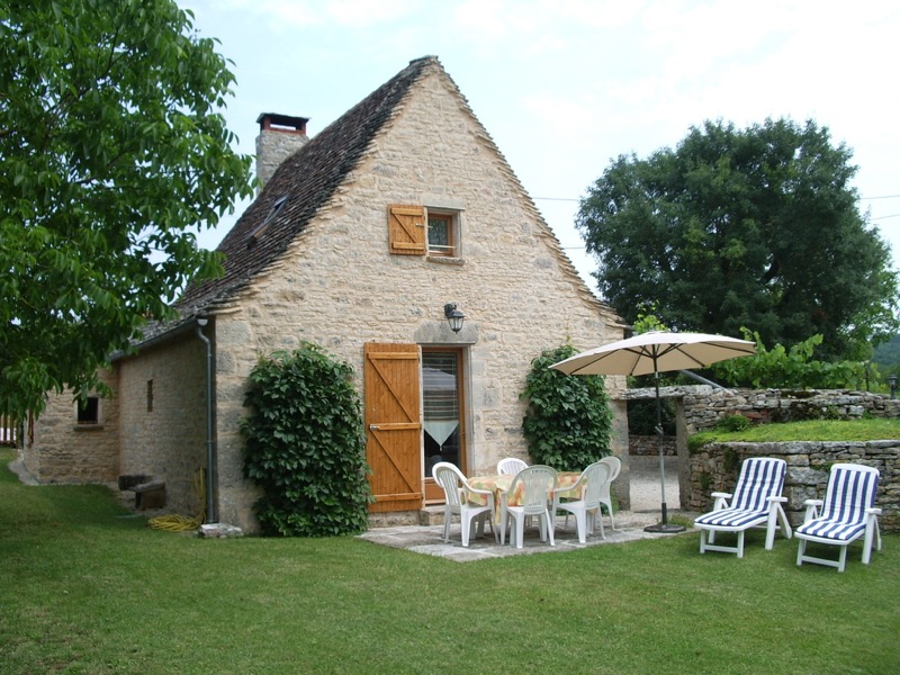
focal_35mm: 35
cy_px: 338
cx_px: 450
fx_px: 910
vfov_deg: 40.7
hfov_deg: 52.6
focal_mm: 5.8
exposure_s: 1/200
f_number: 4.3
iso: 50
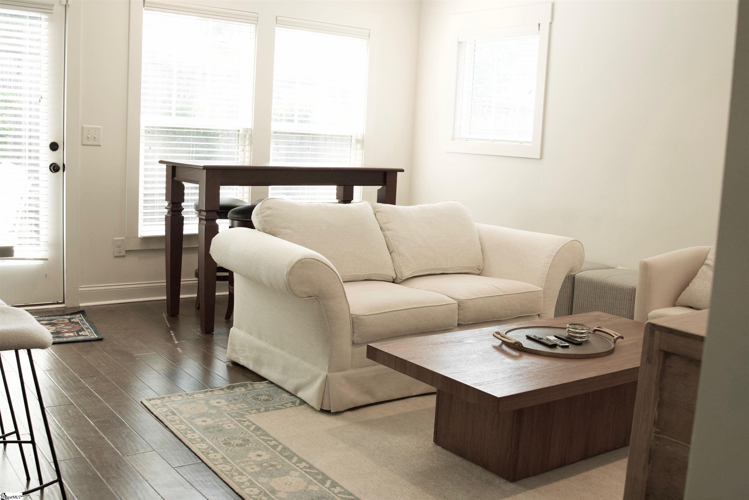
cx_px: 374
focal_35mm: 36
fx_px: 749
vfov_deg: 36.9
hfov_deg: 53.1
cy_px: 250
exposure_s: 1/250
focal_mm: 24
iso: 1000
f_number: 4.5
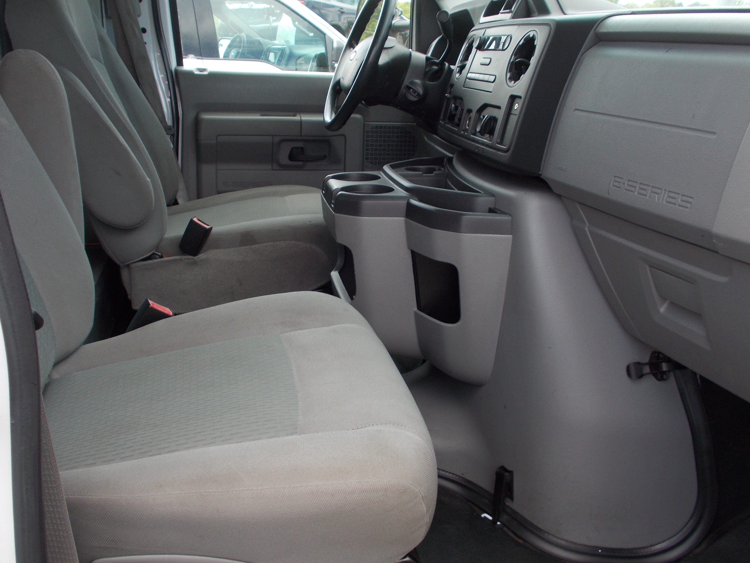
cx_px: 368
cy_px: 280
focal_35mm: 34
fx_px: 737
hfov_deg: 54.0
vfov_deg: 41.8
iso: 80
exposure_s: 1/125
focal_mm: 4.6
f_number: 3.2
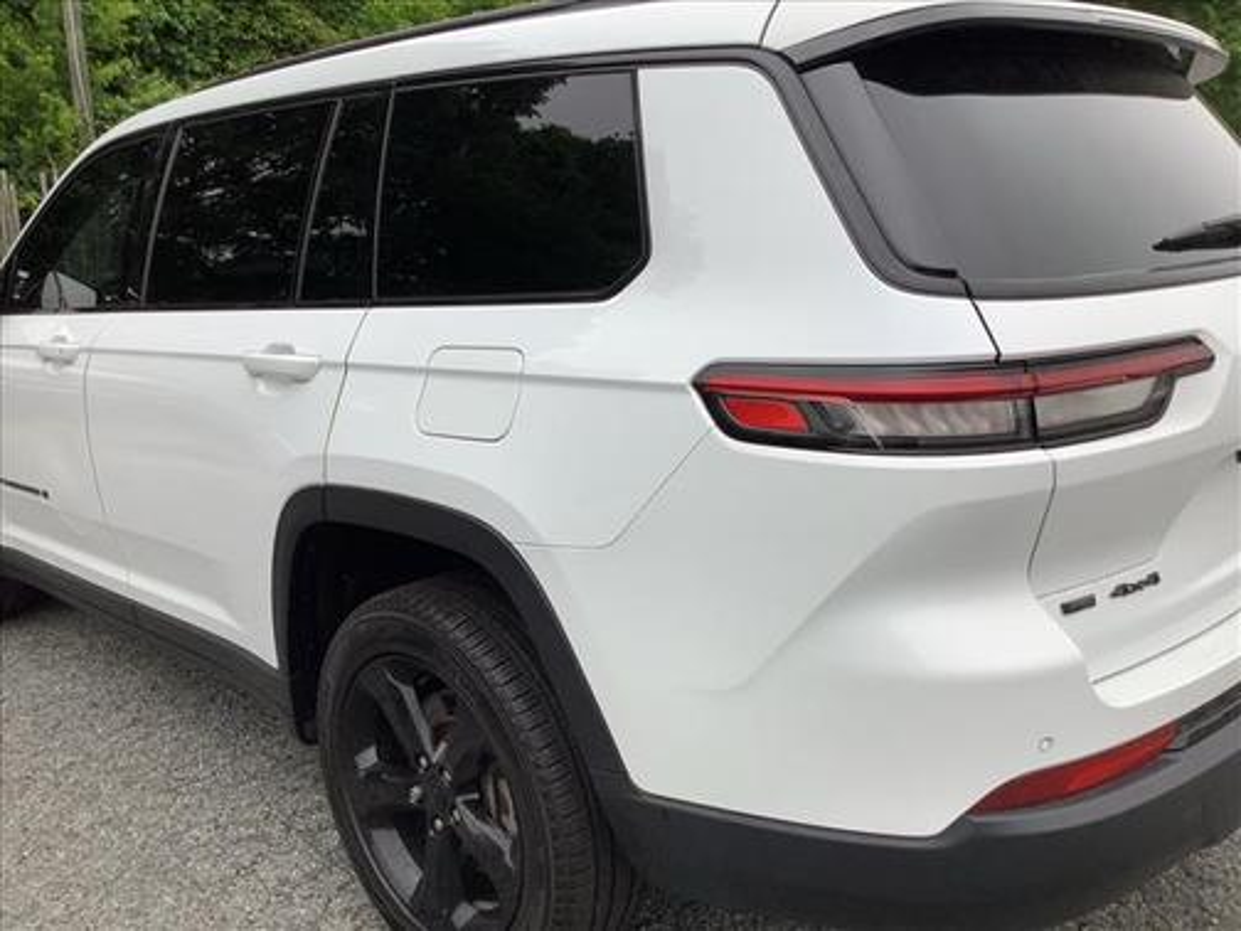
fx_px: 1111
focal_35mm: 31
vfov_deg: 45.4
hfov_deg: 58.4
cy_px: 466
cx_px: 620
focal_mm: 3.3
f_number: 2.4
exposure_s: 1/237
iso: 25
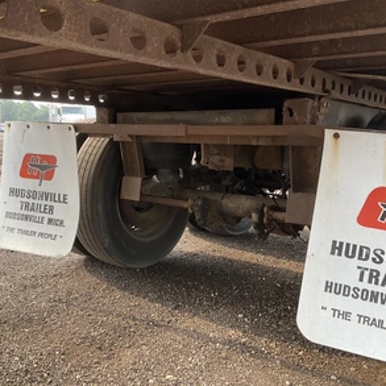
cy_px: 194
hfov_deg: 47.2
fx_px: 442
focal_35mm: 35
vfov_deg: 47.2
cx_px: 183
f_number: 1.8
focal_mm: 3
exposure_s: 1/122
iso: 25
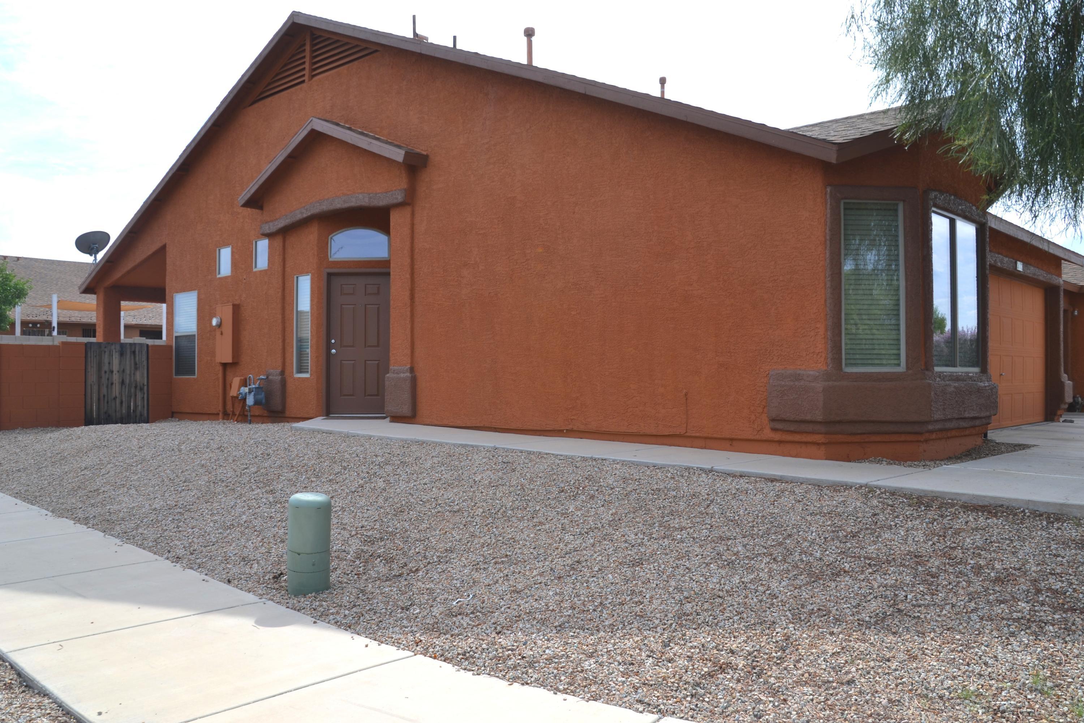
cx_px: 542
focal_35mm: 30
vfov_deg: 43.6
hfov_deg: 61.9
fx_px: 903
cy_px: 362
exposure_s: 1/320
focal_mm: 20
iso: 100
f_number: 9
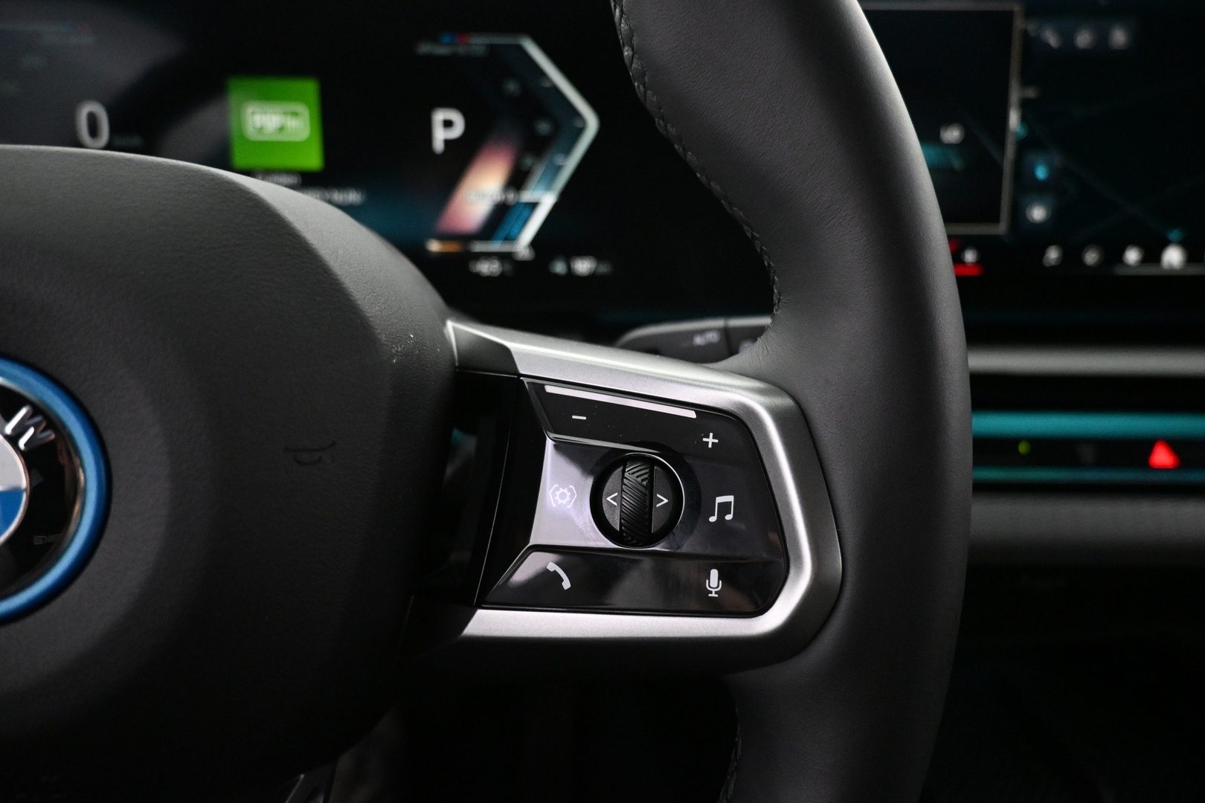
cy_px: 402
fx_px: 803
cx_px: 602
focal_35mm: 24
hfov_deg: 73.7
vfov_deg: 53.1
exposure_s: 1/50
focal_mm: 16
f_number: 3.5
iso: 4000
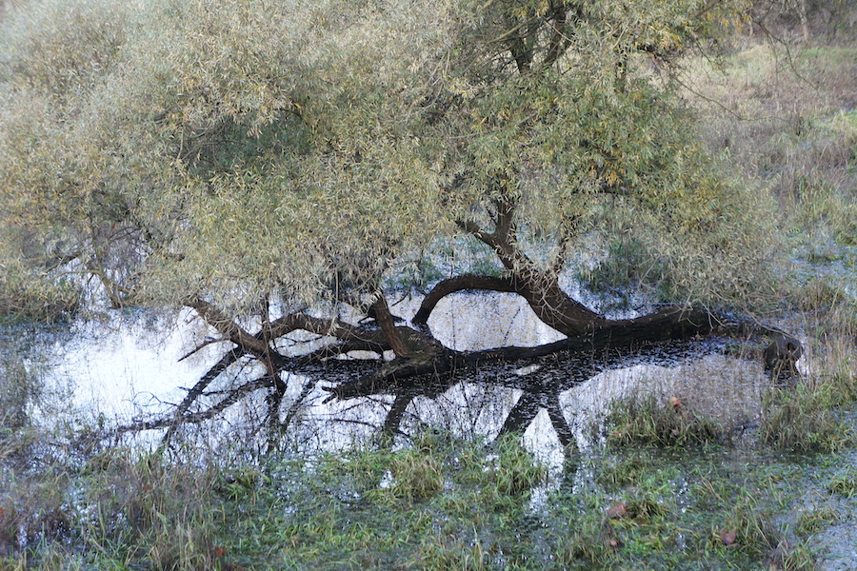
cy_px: 286
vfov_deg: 16.6
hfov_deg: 24.6
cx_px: 428
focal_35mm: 82
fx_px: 1964
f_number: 5.6
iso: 250
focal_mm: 55
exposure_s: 1/100
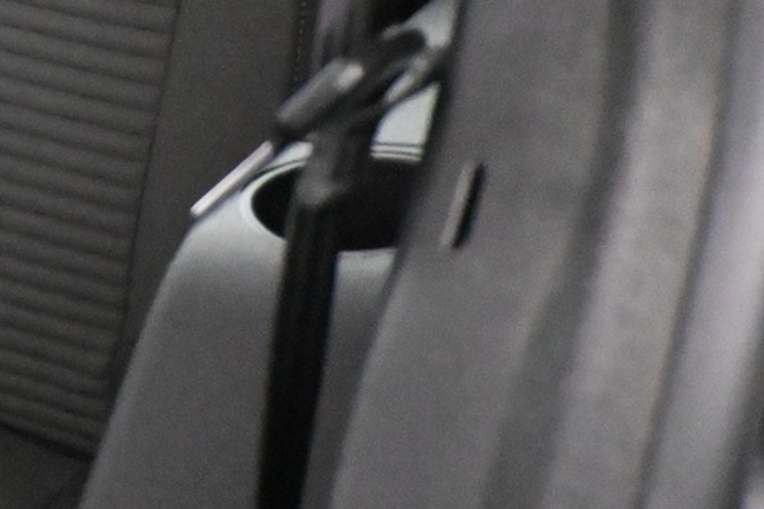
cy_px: -47
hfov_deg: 18.1
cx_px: -444
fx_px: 2073
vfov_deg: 13.7
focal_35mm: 98
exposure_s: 1/50
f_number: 3.8
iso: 12800
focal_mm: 19
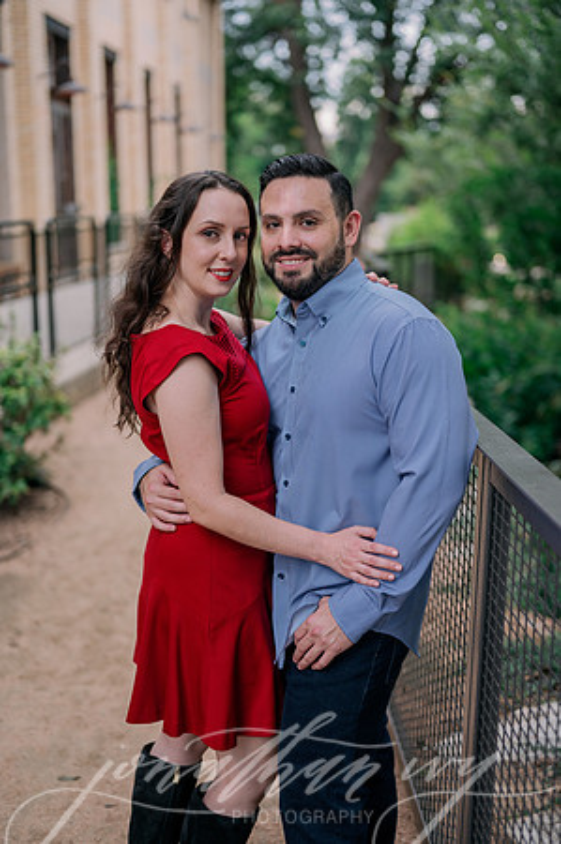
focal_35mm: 50
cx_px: 280
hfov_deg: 26.9
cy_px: 422
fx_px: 1171
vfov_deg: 39.6
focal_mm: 50
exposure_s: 1/200
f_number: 2
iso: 320
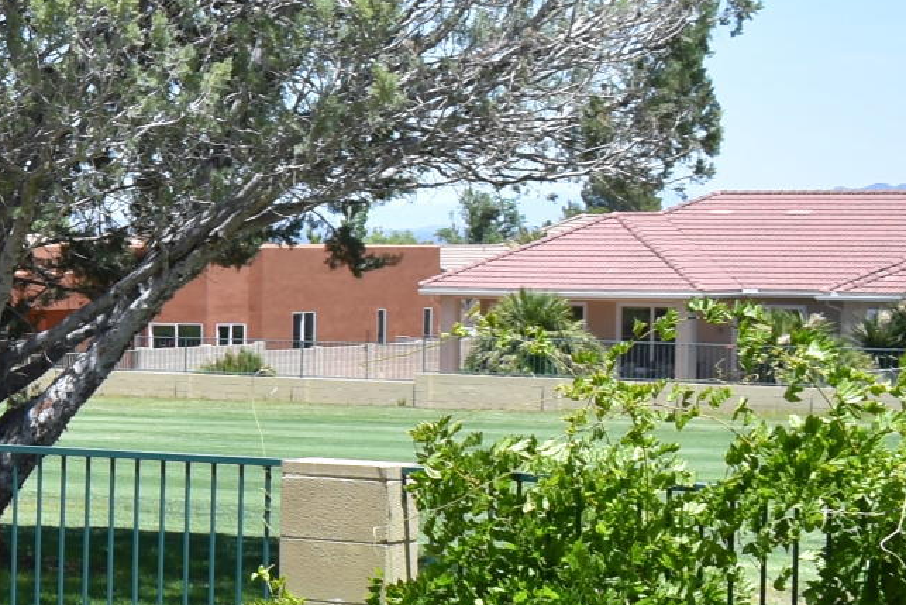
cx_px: -743
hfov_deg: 13.2
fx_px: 3524
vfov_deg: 9.8
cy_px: 386
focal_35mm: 140
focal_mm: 20
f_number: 8
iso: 110
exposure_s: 1/250
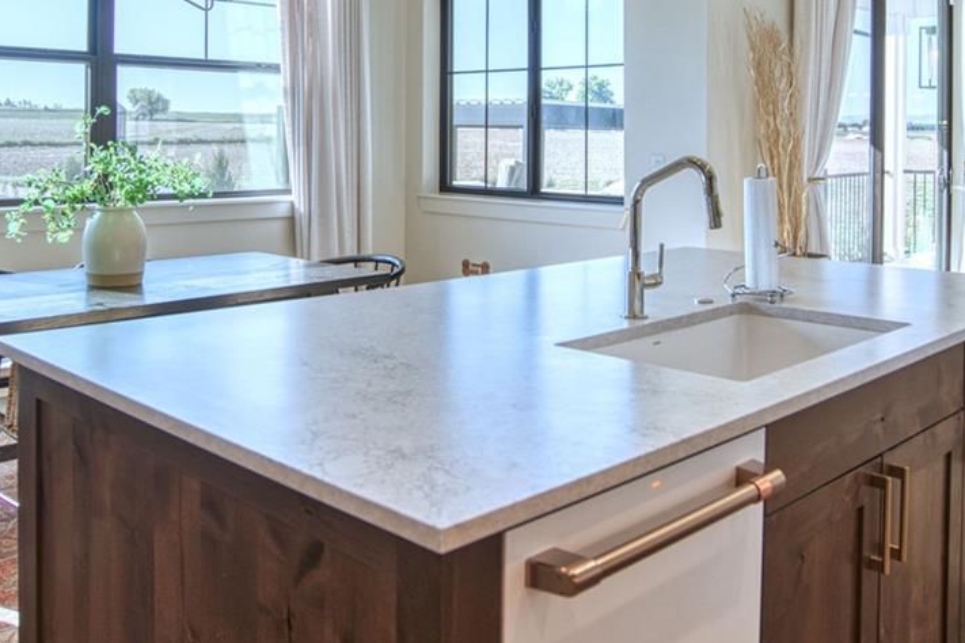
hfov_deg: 53.1
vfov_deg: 35.8
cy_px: 137
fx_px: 965
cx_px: 451
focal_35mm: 36
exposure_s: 1/500
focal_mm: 16
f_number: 4
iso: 500
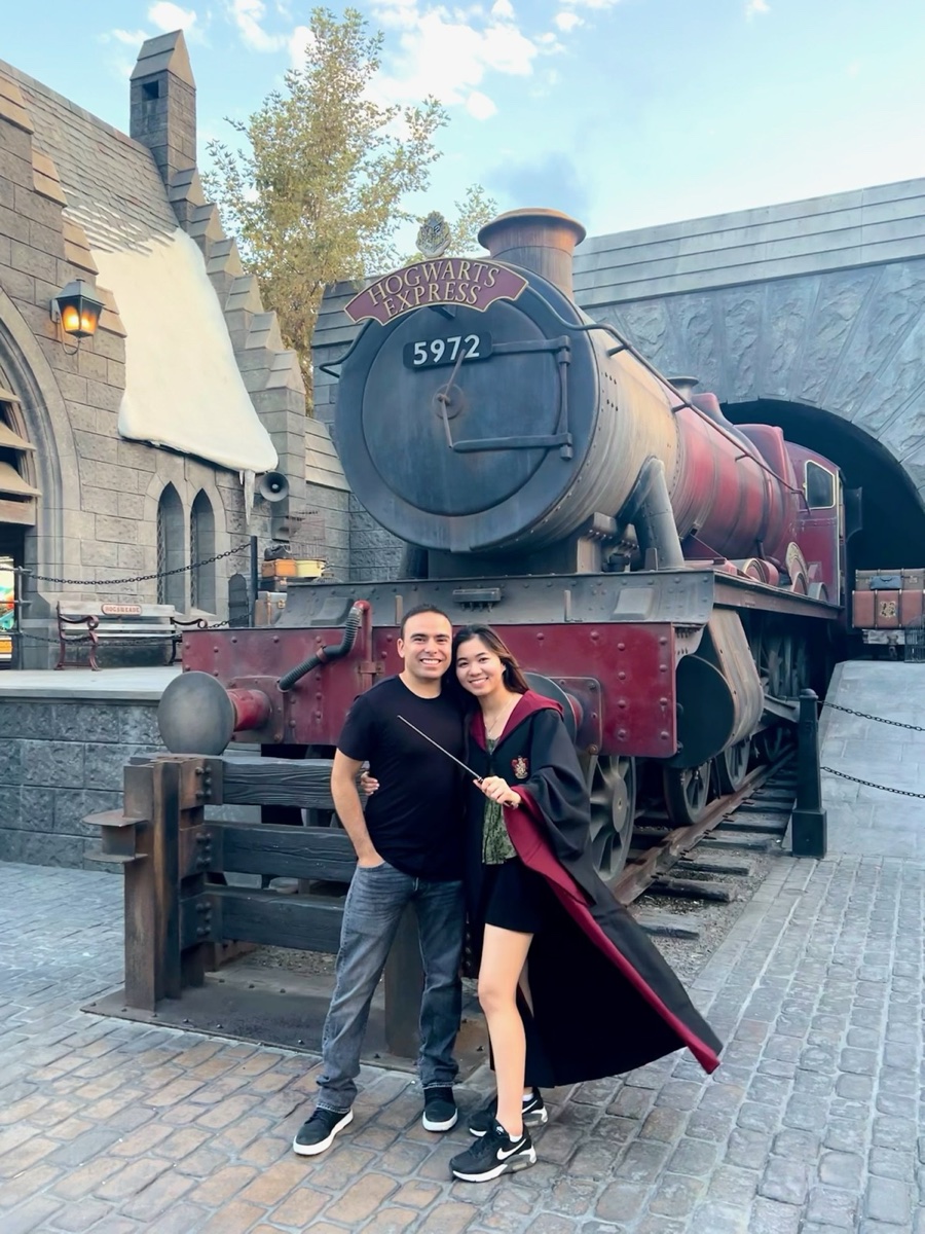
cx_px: 462
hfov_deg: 53.1
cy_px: 617
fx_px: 926
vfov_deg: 67.3
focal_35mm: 26
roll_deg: +0.0
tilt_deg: +2.5
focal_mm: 5.7
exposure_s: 1/121
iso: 100
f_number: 1.5
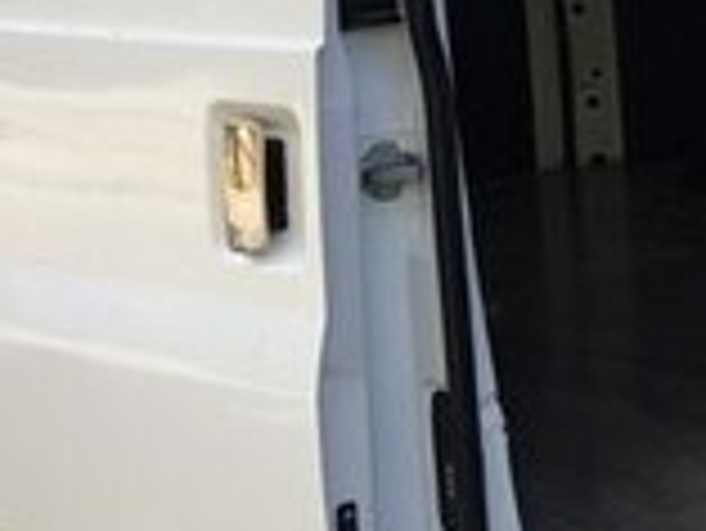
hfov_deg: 14.5
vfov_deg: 12.0
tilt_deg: -6.6
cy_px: -43
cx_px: 1196
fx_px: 2490
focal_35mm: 122
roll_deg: +4.8
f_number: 2.2
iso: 25
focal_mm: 4.15
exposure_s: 1/184
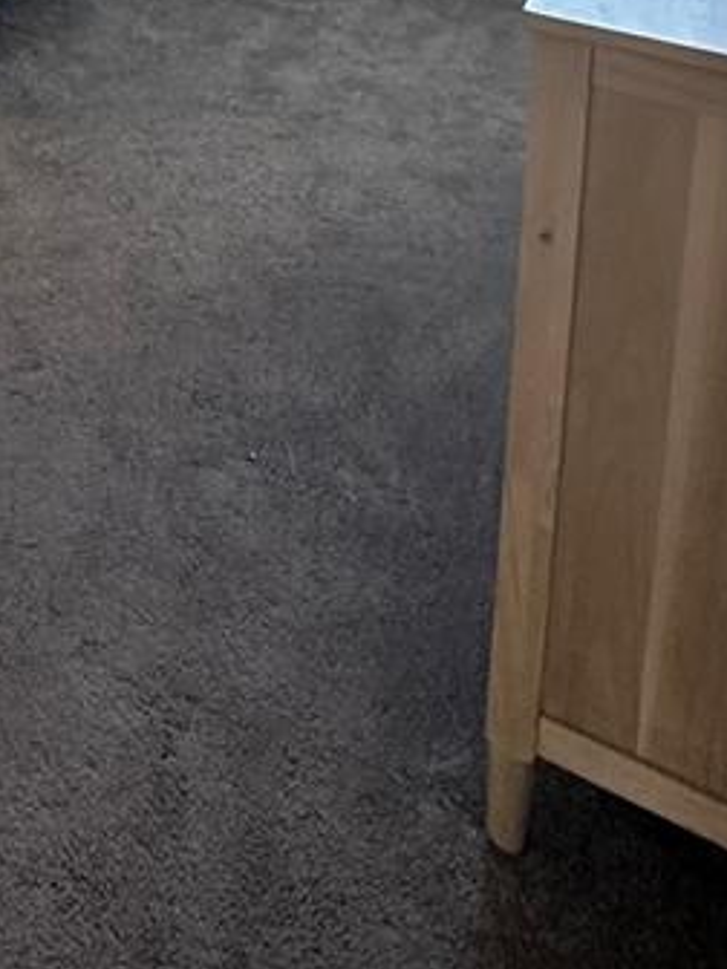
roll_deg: +1.1
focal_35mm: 50
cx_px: -211
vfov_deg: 29.0
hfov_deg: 25.3
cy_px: -366
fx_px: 1400
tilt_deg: -8.8
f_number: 2.2
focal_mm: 2.22
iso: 320
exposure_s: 1/120
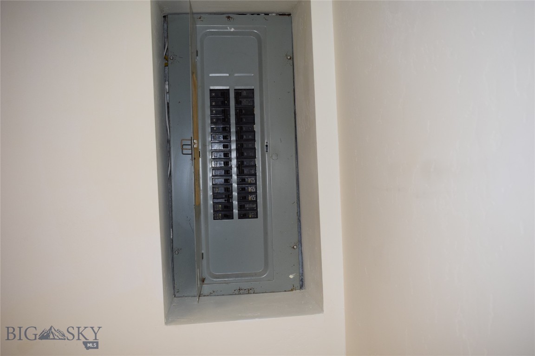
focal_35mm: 32
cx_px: 268
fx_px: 468
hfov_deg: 59.5
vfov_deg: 41.7
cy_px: 178
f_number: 5
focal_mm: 21
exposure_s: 1/100
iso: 800
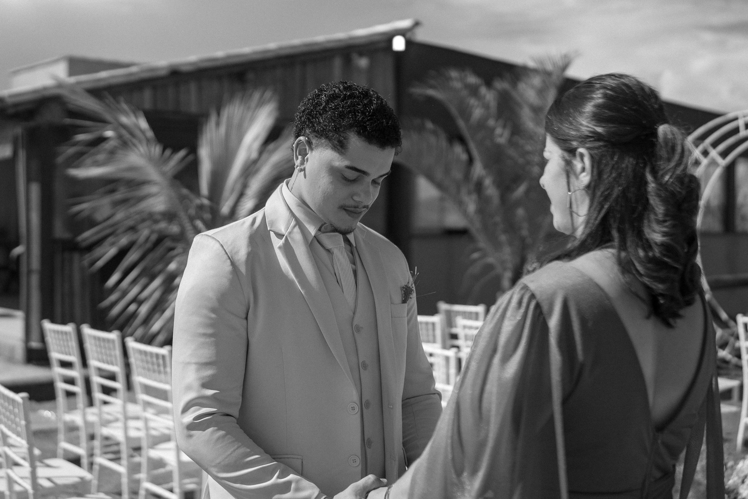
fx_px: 1080
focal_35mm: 52
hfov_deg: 38.2
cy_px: 250
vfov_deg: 26.0
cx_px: 374
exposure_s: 1/5000
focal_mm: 35
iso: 50
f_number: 1.6
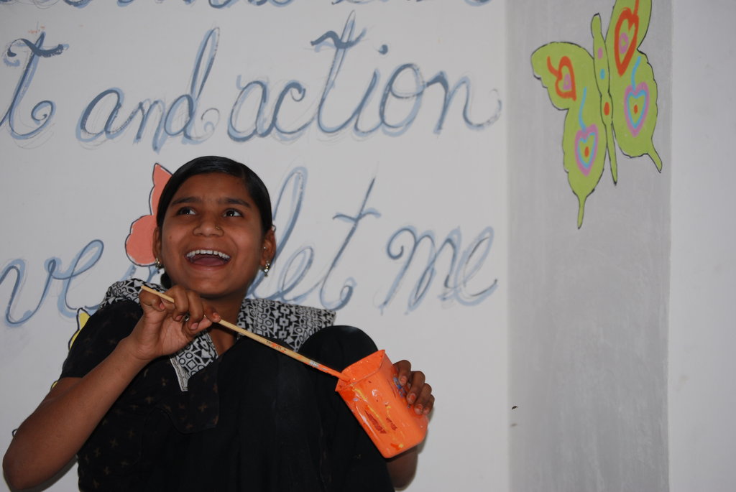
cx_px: 368
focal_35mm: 93
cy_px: 246
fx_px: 1903
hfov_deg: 21.9
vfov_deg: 14.7
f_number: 4.2
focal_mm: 62
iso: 200
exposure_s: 1/60
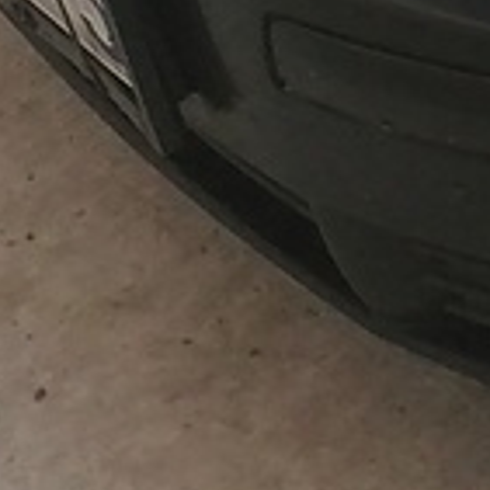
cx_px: 1894
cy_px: -869
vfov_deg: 7.7
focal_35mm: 203
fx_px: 3251
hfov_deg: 6.9
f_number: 1.8
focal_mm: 5.3
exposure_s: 1/50
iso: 50
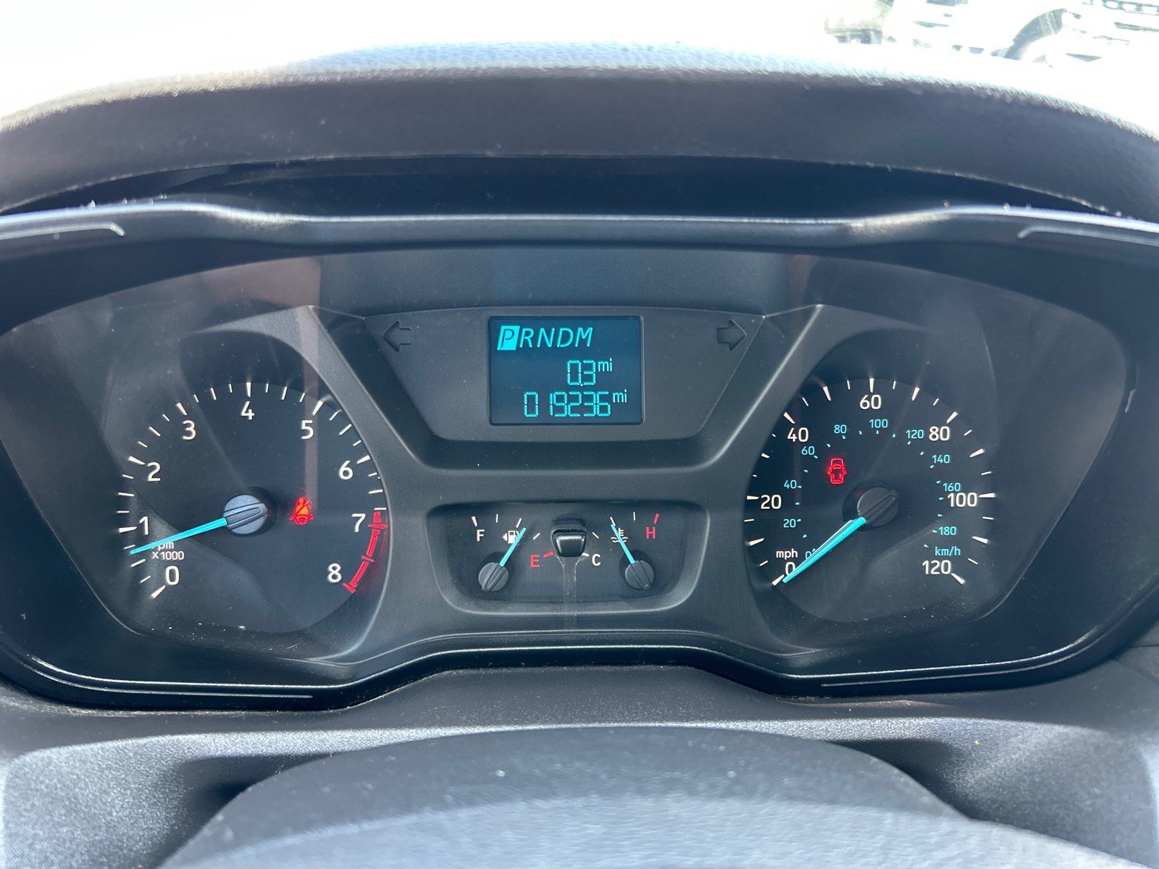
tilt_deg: -30.2
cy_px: 434
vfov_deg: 53.1
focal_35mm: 26
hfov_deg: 67.3
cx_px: 580
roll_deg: +1.5
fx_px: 871
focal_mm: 5.7
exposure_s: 1/60
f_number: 1.5
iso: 125
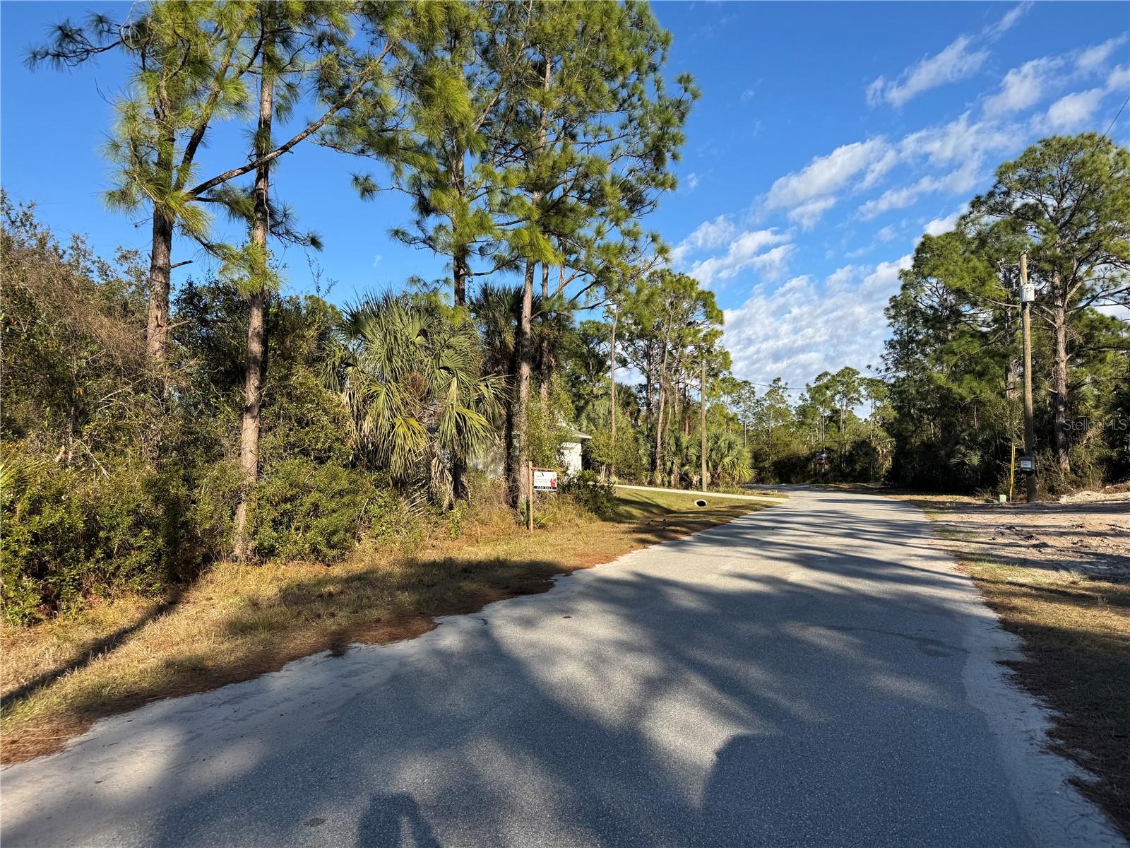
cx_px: 565
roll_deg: -0.1
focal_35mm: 24
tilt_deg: +3.7
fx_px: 783
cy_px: 424
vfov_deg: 56.8
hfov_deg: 71.6
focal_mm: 6.76
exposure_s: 1/2959
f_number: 1.78
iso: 80
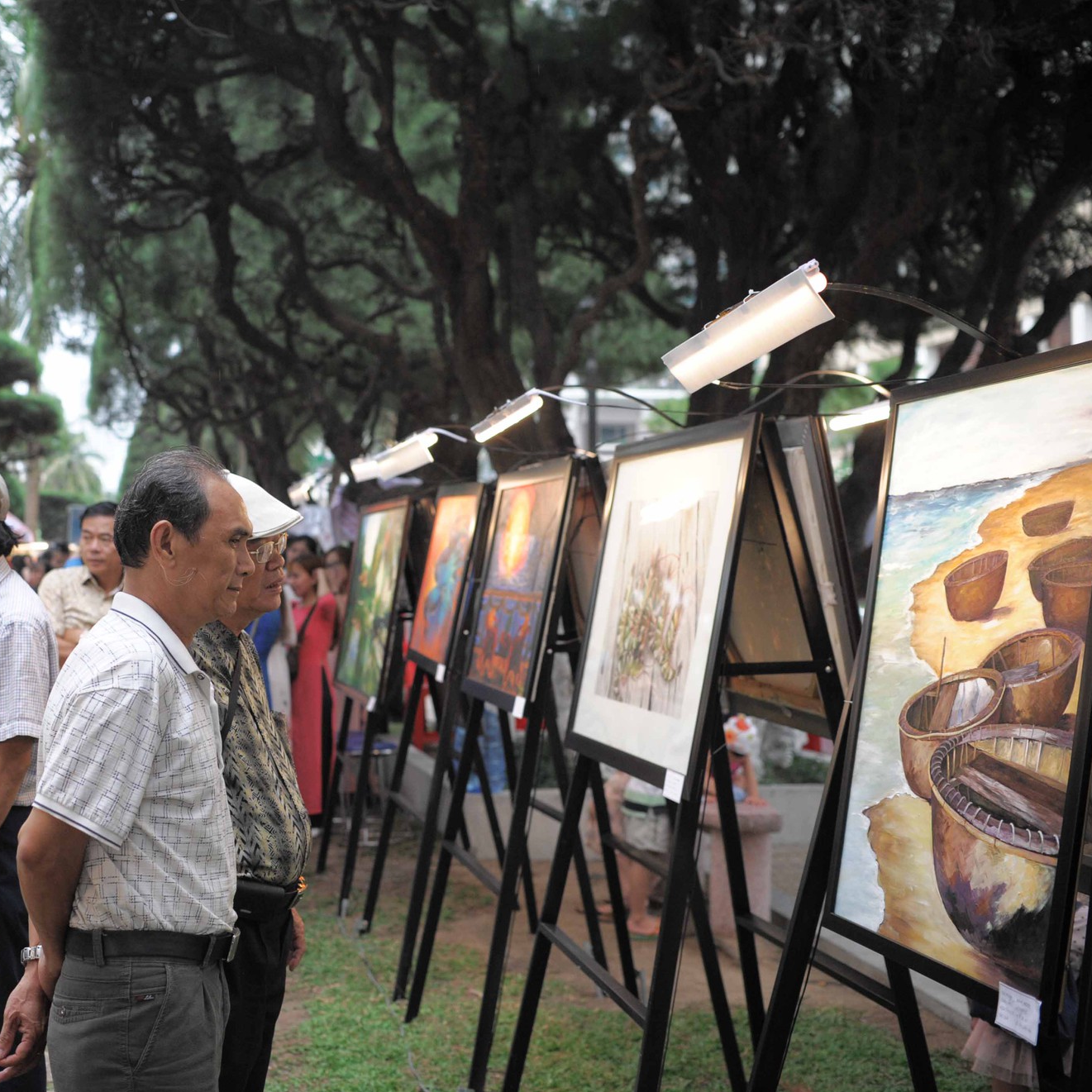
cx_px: 338
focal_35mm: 45
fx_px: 1606
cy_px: 549
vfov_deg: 37.6
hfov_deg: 37.0
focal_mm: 35
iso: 1600
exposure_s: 1/250
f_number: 3.2
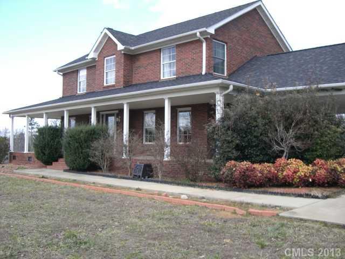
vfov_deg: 37.7
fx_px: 379
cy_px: 130
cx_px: 172
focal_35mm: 38
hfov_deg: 49.0
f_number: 2.7
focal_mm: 6.2
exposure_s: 1/320
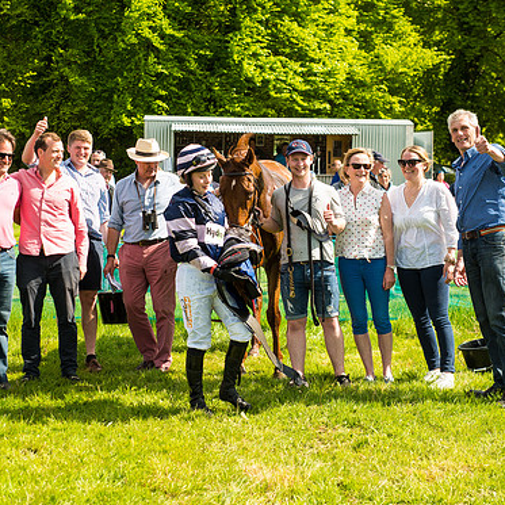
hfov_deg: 26.1
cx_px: 223
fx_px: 1089
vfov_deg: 26.1
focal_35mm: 66
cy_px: 250
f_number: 5
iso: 200
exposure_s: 1/640
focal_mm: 50
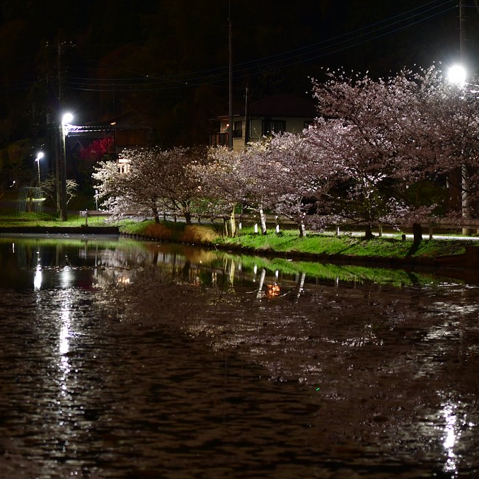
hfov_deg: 12.9
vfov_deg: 12.9
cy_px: 240
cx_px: 199
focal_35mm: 135
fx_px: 2113
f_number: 2.8
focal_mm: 70
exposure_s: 10
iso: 200
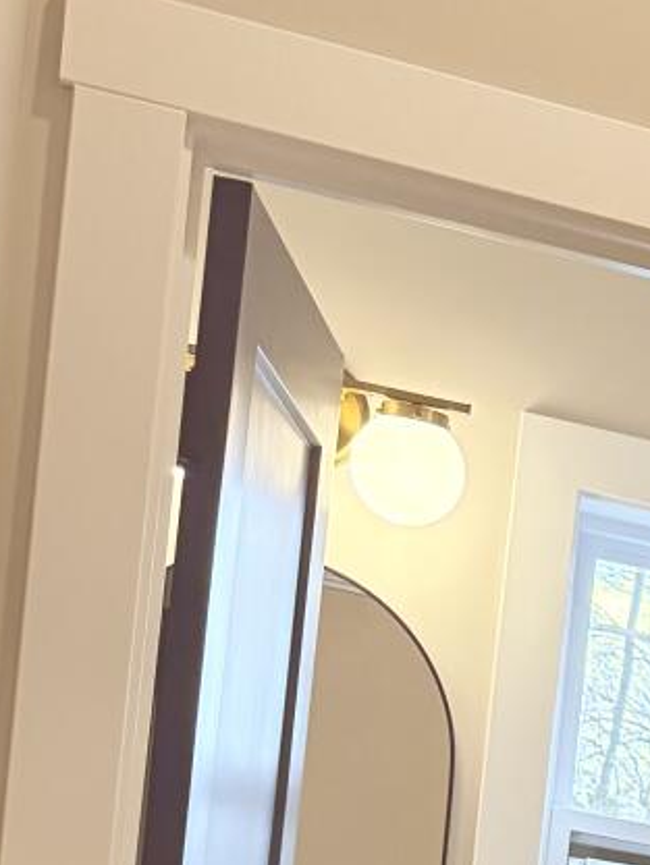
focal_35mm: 115
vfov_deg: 15.3
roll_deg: -8.6
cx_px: 1433
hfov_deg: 11.3
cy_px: 1425
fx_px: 2878
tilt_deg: -4.6
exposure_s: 1/194
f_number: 1.78
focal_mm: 6.76
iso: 200
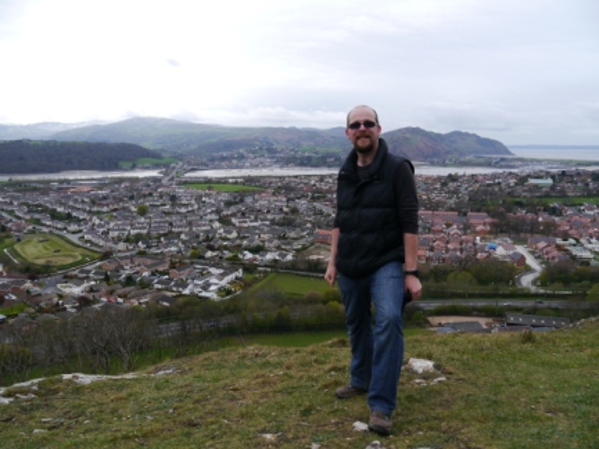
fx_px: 485
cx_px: 300
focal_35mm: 28
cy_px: 224
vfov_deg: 49.7
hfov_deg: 63.4
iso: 160
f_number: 5.6
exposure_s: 1/320
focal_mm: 14
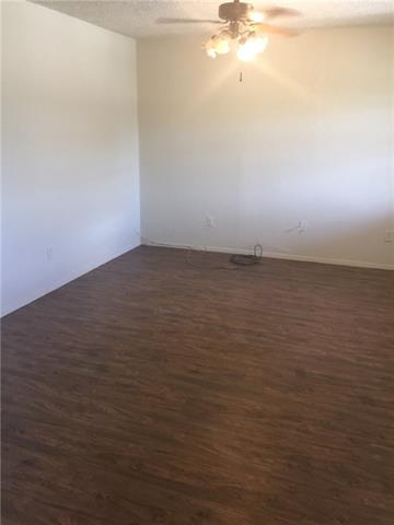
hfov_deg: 48.2
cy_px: 262
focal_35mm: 29
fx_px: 440
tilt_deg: -17.7
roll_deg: +0.0
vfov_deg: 61.7
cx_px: 197
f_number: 2.2
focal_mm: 4.15
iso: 80
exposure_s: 1/15
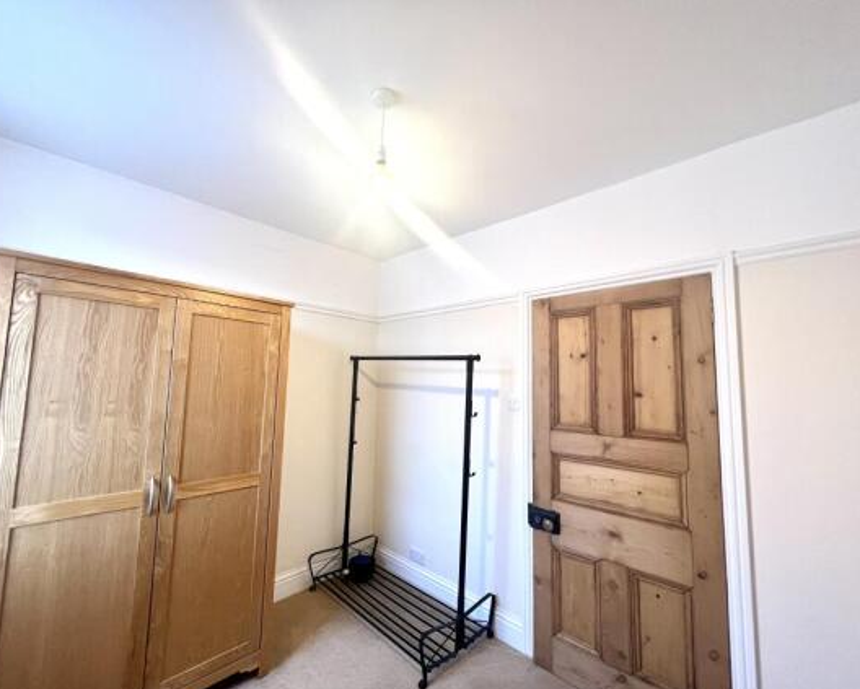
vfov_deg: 88.0
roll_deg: -1.4
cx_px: 400
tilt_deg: +3.4
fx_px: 357
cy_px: 353
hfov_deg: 100.5
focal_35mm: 14
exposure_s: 1/100
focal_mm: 1.57
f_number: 1.8
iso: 250
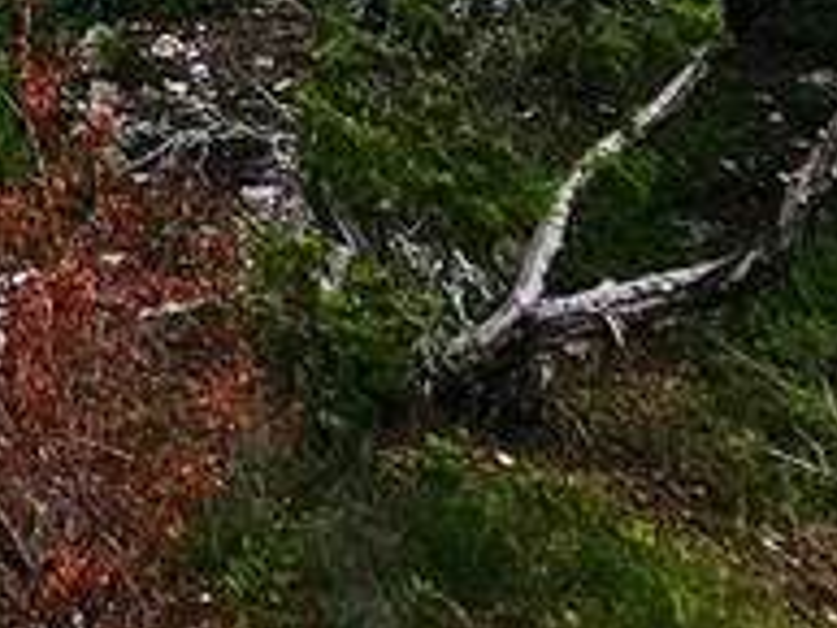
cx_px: -807
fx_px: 2081
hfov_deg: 17.1
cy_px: -1096
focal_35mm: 86
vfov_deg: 11.9
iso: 50
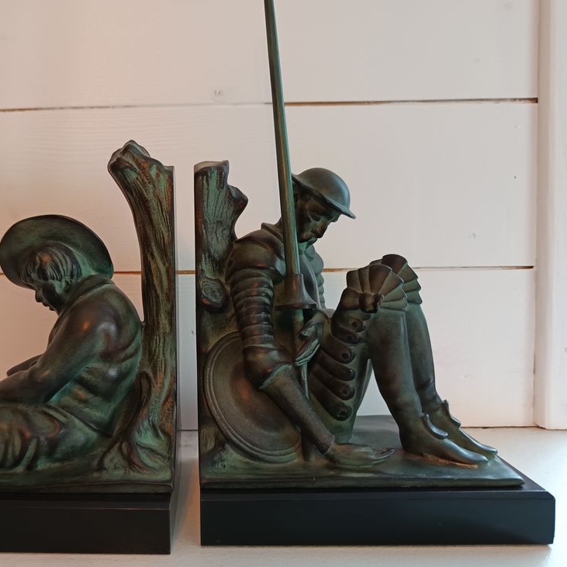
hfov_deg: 54.3
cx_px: 182
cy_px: 278
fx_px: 537
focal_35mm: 29
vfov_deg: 55.6
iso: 1449
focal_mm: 5.31
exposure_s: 1/25
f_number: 1.7
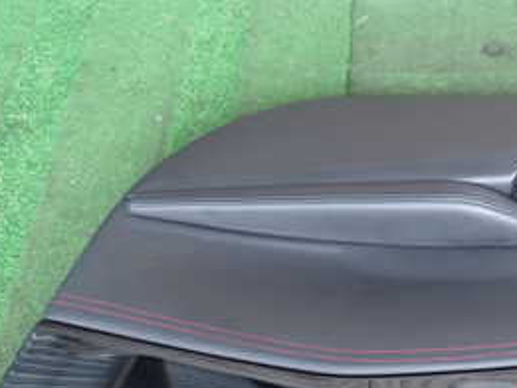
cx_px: 503
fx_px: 1031
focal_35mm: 69
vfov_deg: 21.3
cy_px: 240
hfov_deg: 26.8
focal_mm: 5.4
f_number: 2.3
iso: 500
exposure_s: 1/30
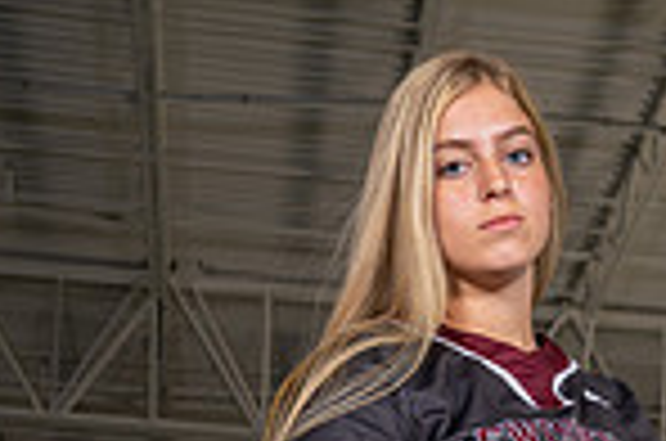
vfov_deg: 10.1
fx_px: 2252
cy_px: 963
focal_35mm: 122
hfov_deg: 16.8
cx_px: 482
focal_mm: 40
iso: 200
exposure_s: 1/200
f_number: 5.6
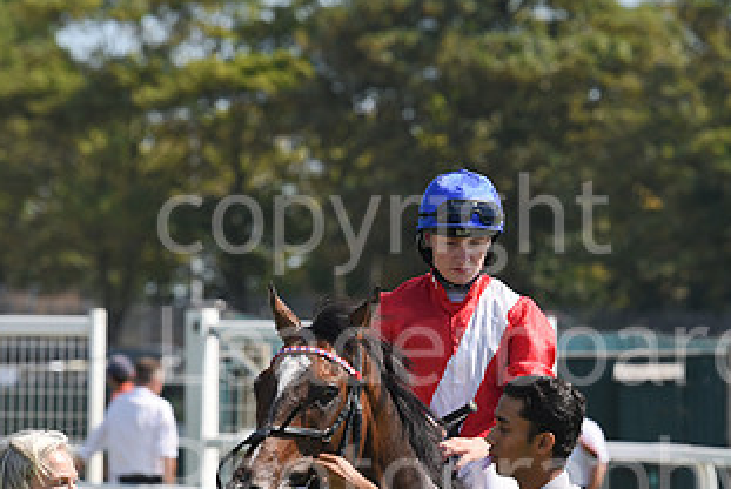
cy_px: 368
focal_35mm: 373
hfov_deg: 5.5
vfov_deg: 3.7
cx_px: 465
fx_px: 7581
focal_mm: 200
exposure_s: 1/2000
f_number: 5.6
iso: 400
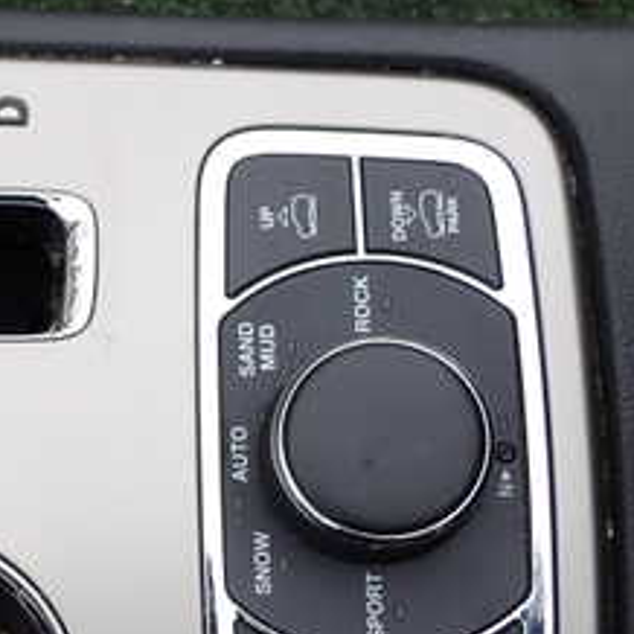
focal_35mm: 73
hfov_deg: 22.3
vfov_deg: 23.4
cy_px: 486
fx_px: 1513
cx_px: -64
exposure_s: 1/125
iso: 100
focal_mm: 5.4
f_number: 3.2
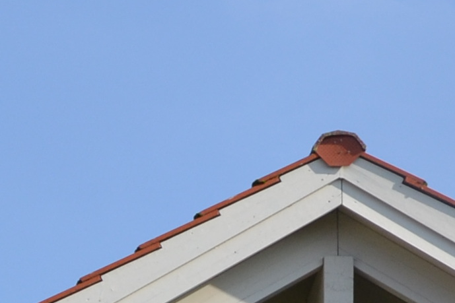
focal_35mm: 301
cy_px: 920
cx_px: 190
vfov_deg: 4.4
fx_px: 3803
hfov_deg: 6.8
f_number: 10
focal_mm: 30
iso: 200
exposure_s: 1/400
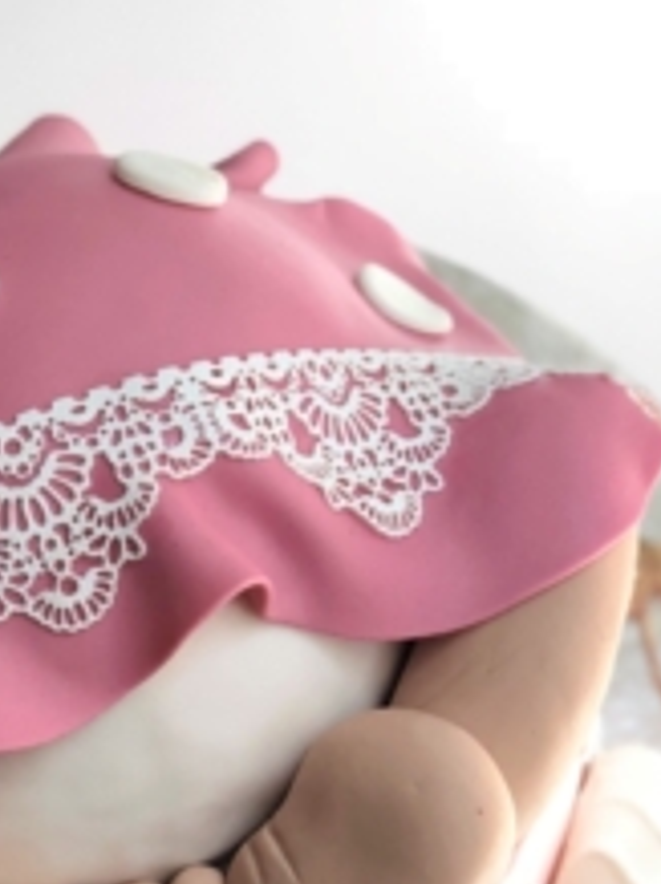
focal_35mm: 131
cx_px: 116
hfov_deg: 11.3
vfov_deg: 14.9
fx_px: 3342
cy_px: 835
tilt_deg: -65.6
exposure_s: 1/60
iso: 50
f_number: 2.8
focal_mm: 6.6
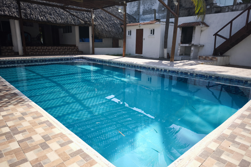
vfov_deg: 53.1
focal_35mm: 24
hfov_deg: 73.7
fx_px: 167
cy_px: 88
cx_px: 125
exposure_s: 1/925
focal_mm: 6.57
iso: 50
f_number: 1.6
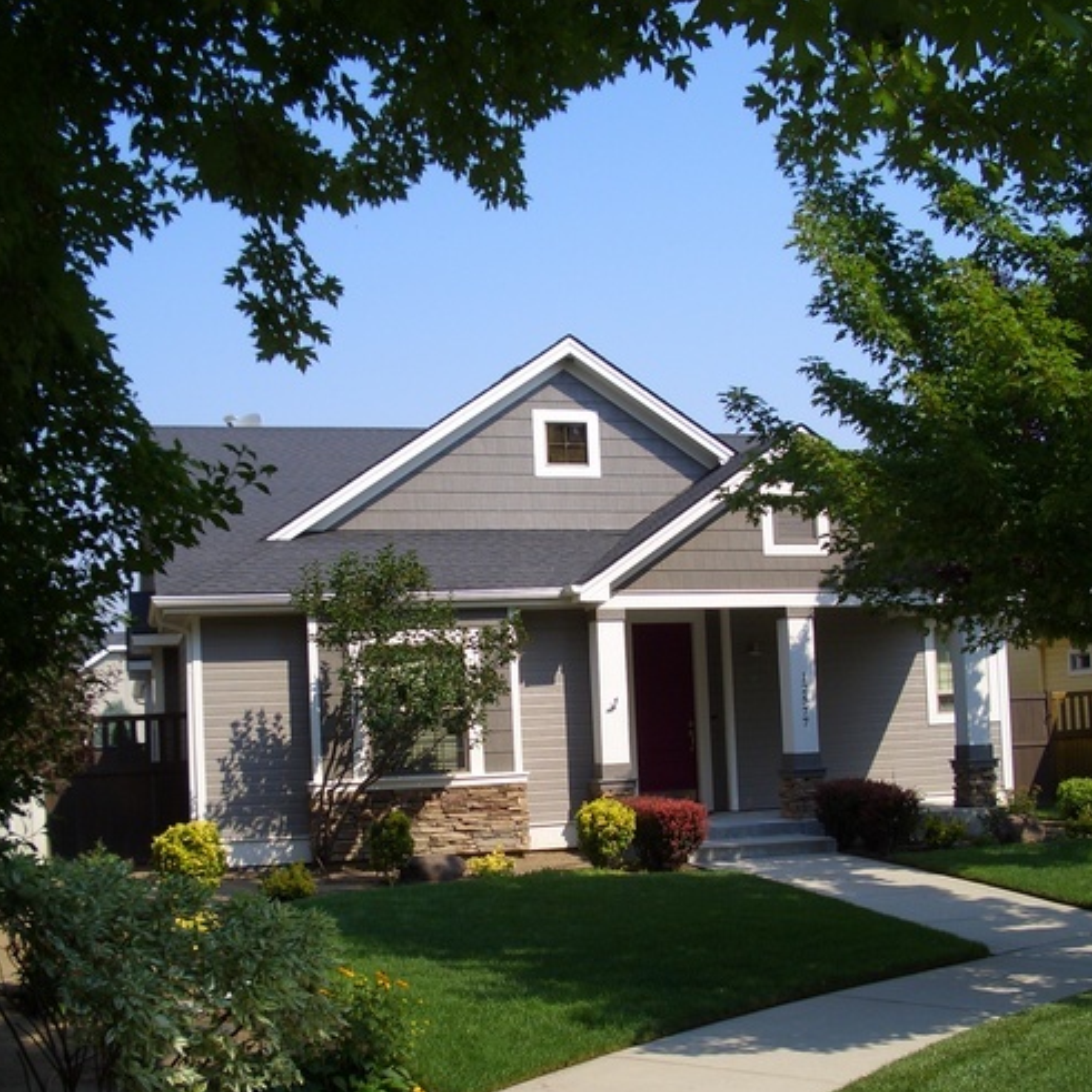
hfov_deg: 40.0
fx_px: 1499
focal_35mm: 42
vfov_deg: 39.8
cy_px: 668
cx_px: 545
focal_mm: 5.8
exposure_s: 1/400
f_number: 4.3
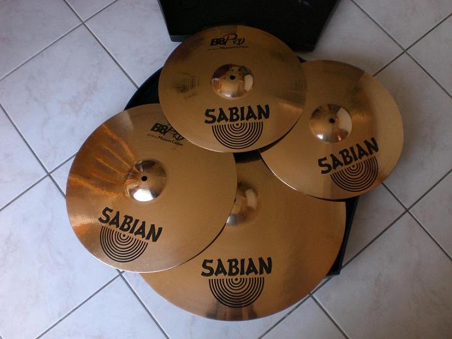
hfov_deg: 49.0
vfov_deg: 37.7
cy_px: 170
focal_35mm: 38
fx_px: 496
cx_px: 226
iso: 200
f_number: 3.1
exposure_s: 1/125
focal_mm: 6.3
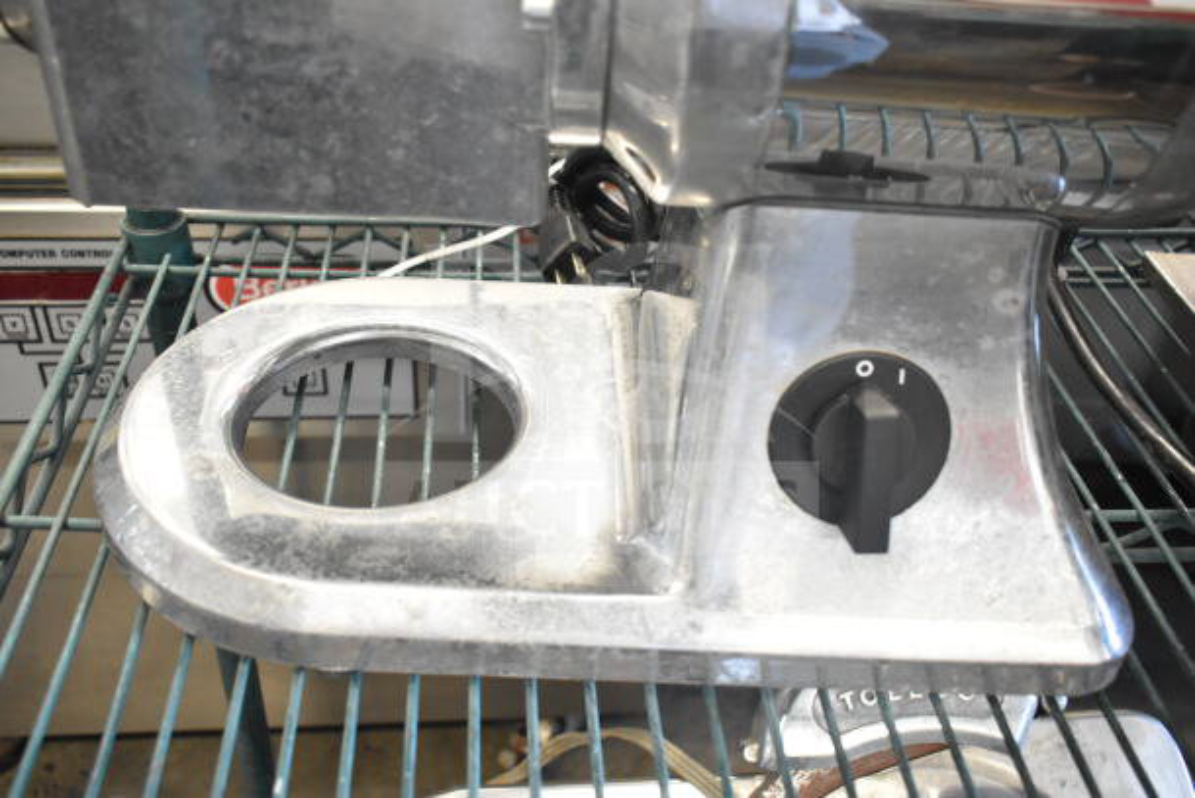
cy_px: 399
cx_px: 598
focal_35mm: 34
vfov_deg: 38.4
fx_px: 1145
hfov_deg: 55.1
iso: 2200
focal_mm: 23
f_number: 3.8
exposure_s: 1/40
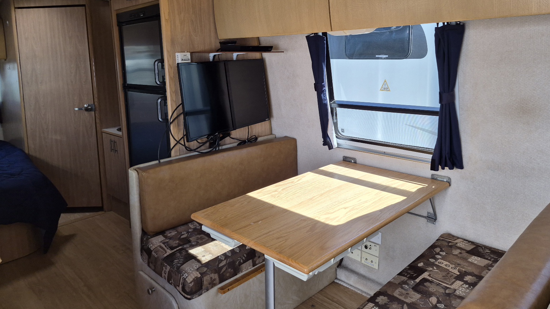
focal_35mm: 26
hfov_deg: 71.9
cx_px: 283
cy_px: 109
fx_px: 379
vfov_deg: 43.9
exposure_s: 1/625
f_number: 1.8
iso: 80
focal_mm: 5.4
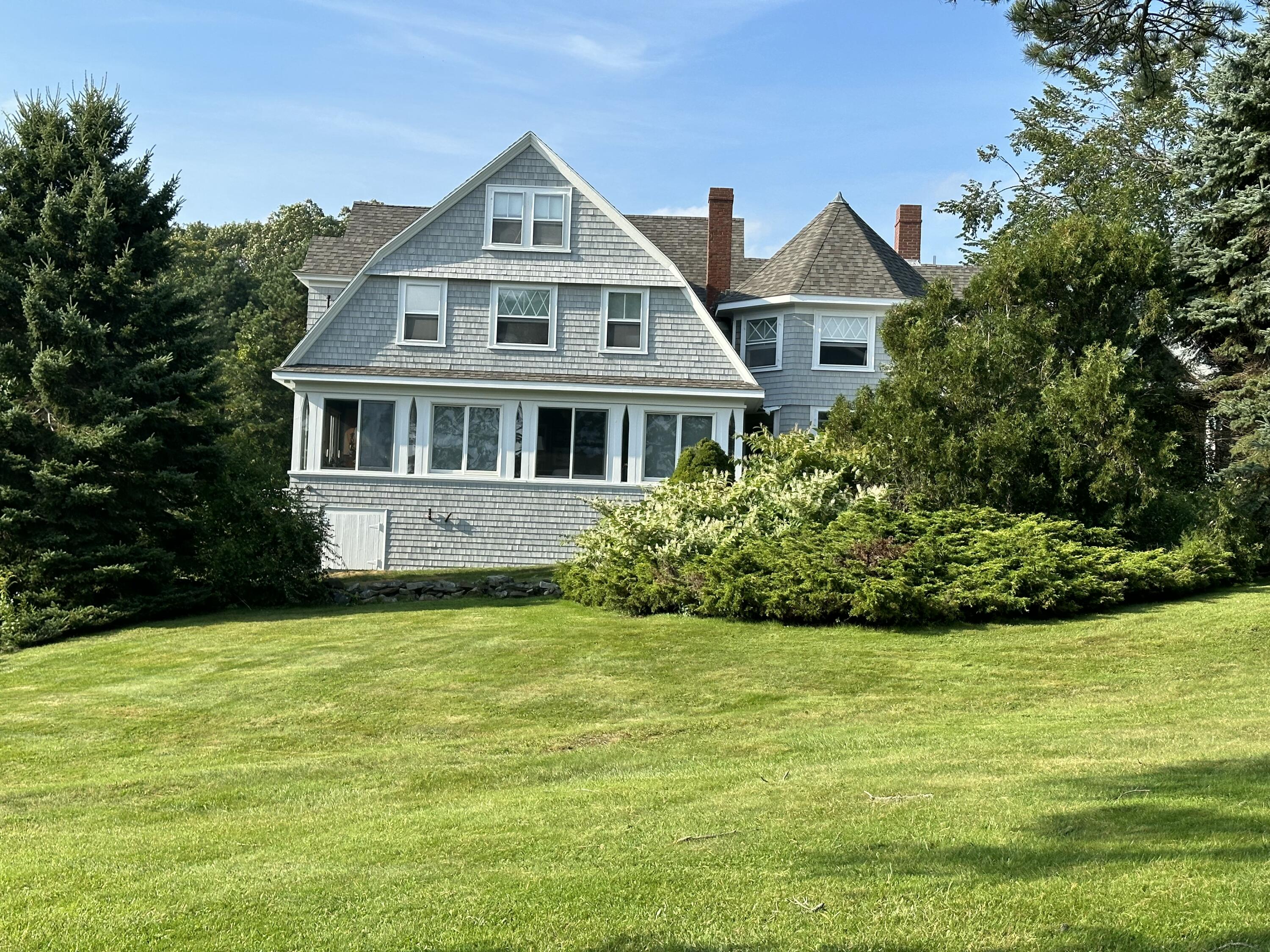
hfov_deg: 39.7
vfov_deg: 30.3
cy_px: 476
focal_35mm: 48
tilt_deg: +2.5
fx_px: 1761
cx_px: 635
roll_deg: -2.4
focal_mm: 6.86
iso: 64
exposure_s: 1/2252
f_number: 1.78
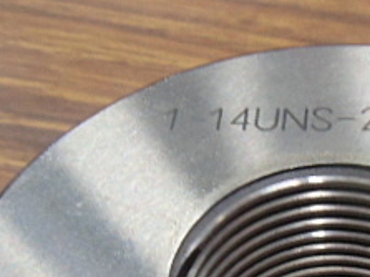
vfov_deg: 20.1
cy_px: 323
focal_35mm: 69
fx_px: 737
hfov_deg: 27.4
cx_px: 314
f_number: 3
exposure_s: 1/25
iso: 400
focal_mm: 4.24
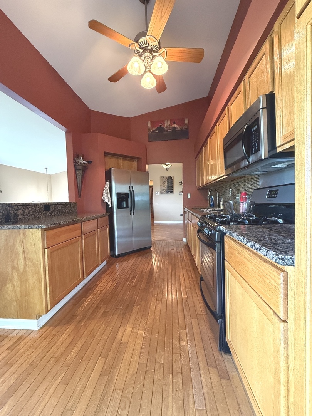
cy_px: 208
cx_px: 156
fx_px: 168
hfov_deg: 85.7
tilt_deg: -1.8
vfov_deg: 102.1
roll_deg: +2.1
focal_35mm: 14
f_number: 2.2
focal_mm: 2.22
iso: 500
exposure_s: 1/60
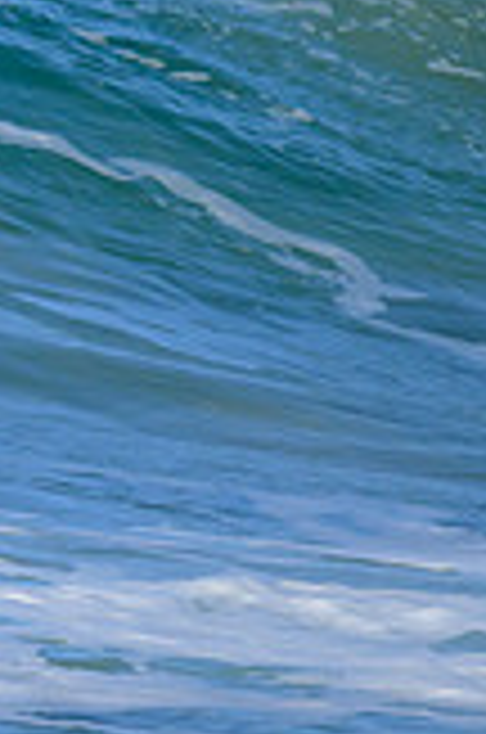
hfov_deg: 0.3
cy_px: -106
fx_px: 79815
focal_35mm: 3925
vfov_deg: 0.5
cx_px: -841
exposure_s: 1/2000
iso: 320
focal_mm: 800
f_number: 6.3
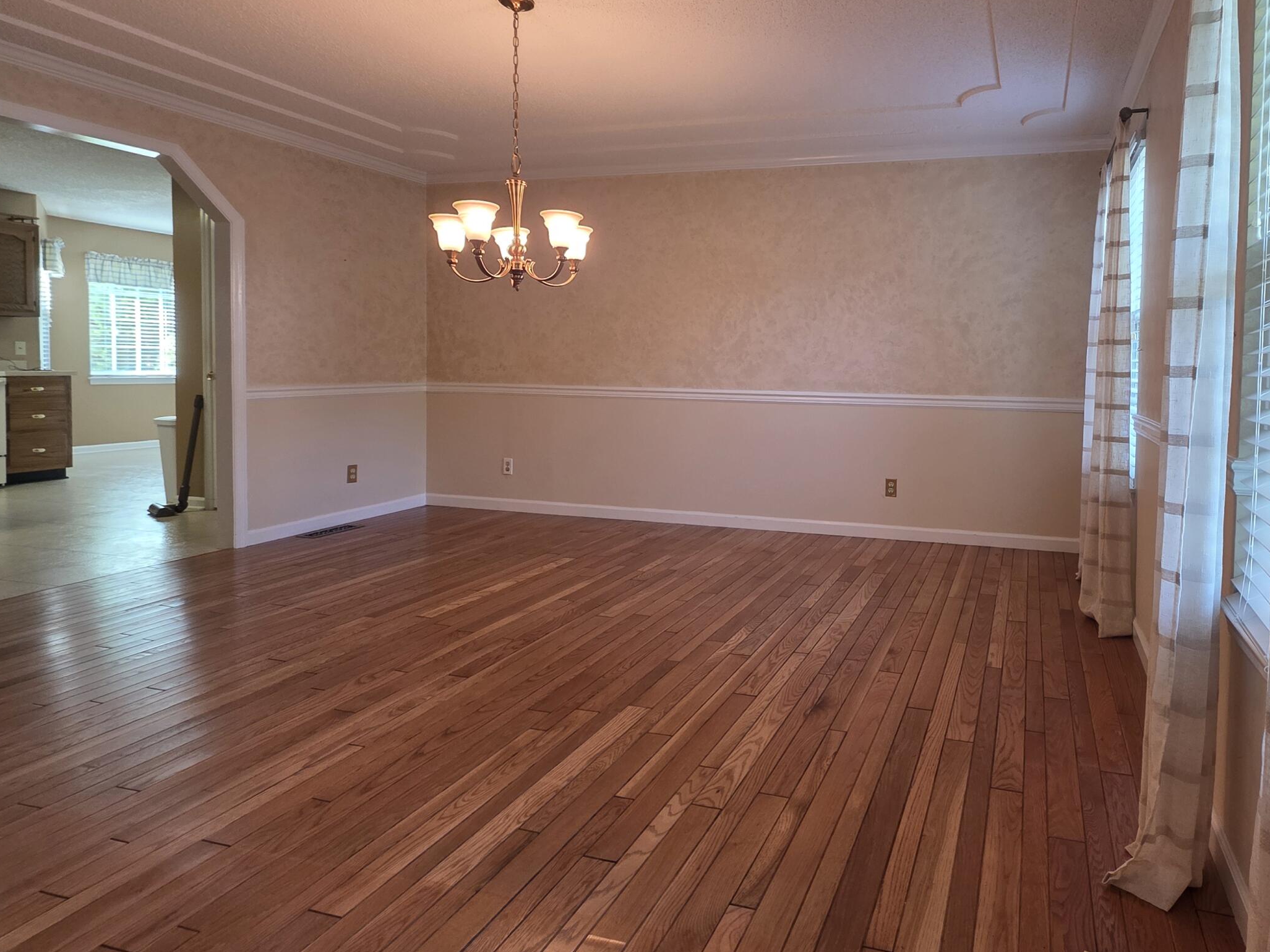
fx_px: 697
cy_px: 393
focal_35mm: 19
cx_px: 851
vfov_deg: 68.1
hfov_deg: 81.7
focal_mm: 2.2
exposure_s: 1/60
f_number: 1.9
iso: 160
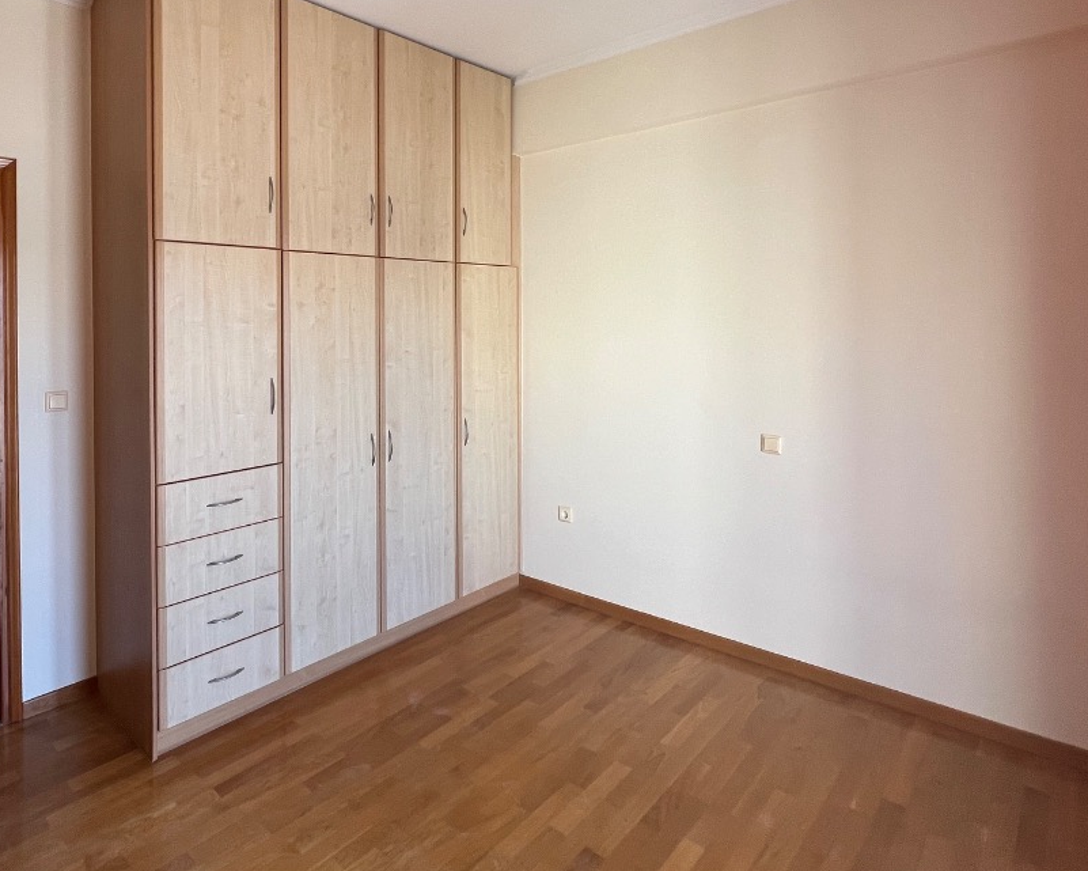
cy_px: 319
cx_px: 428
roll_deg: +0.7
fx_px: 612
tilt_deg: +0.1
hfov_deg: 82.1
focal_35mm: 19
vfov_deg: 69.6
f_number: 1.8
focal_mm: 1.57
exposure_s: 1/99
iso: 64
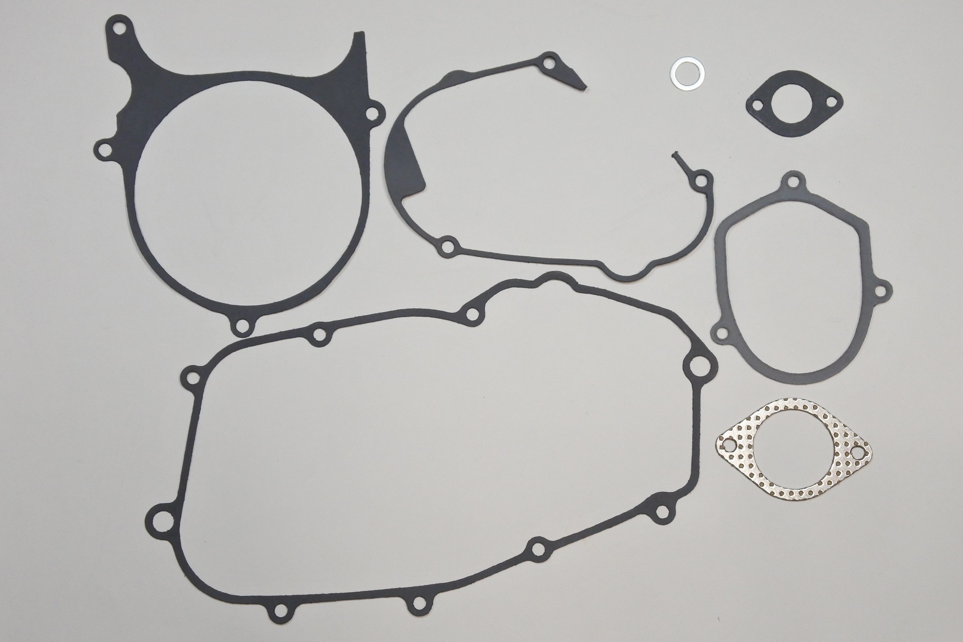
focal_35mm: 57
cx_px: 482
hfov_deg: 35.1
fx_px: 1525
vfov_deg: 23.8
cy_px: 321
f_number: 4.8
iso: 720
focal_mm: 21.4
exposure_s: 1/125
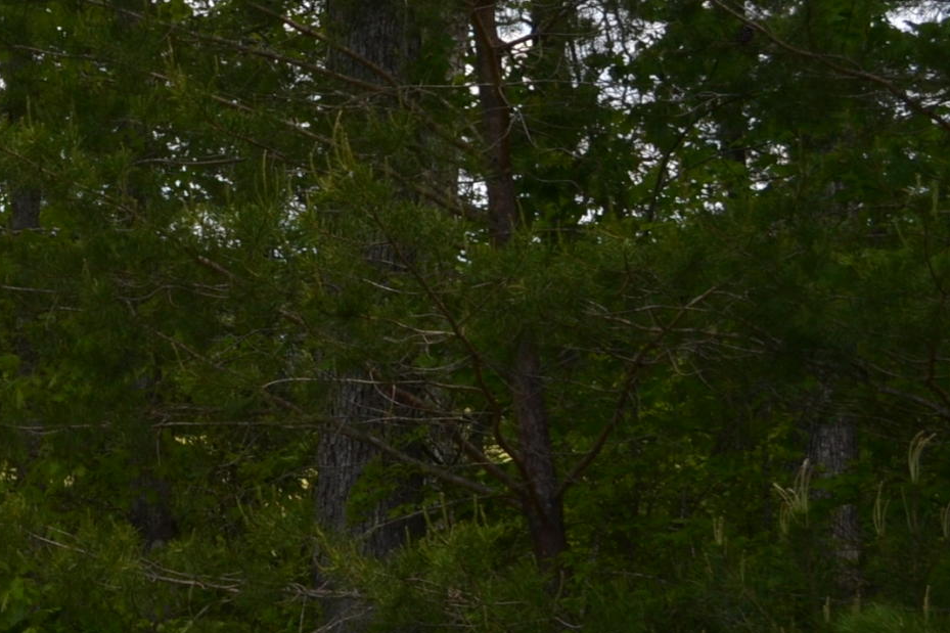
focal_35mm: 155
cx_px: -488
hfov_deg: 12.6
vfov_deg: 8.8
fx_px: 4089
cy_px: 229
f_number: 8
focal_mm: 32
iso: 100
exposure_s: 1/160
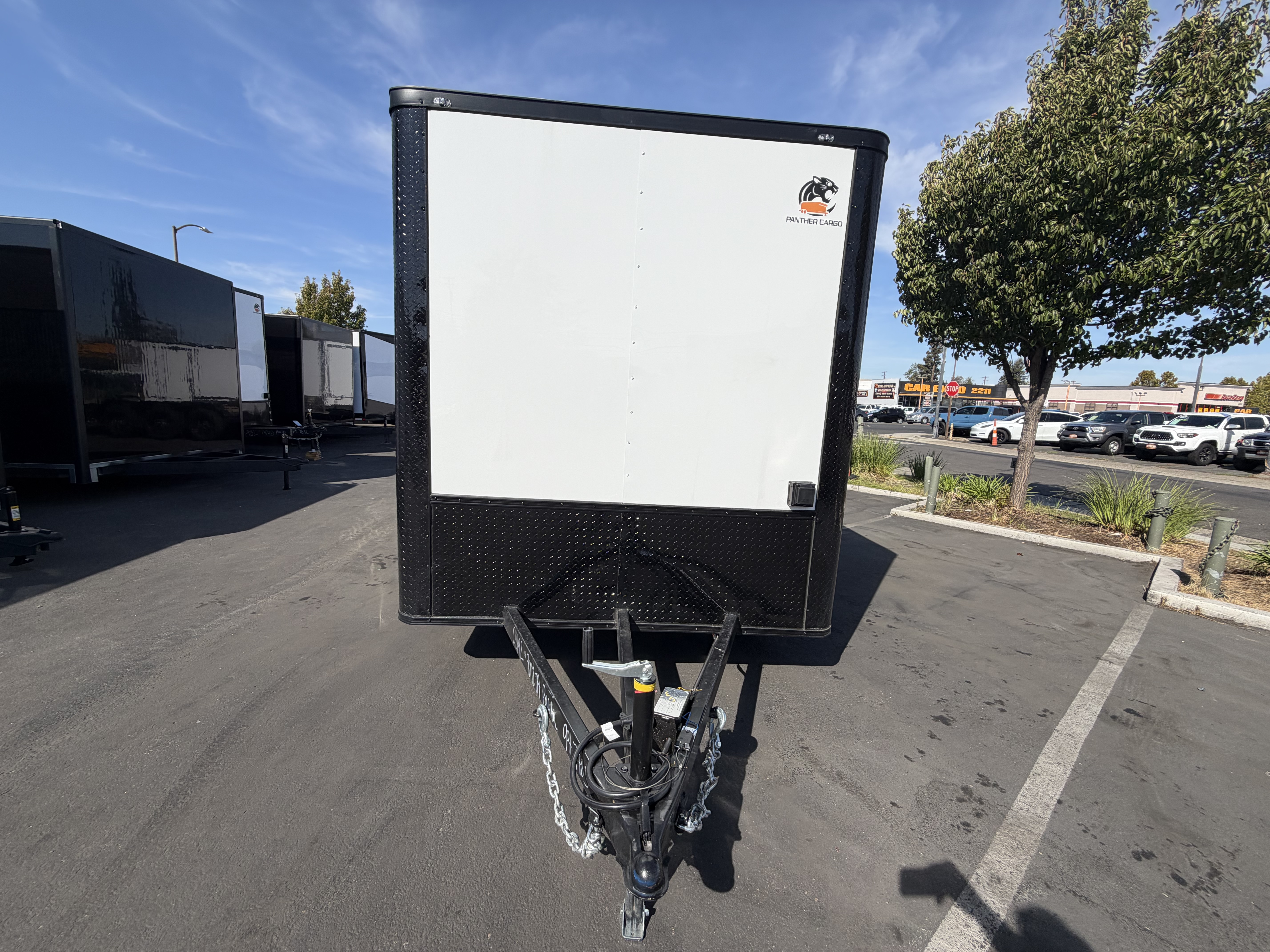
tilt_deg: -9.9
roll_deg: -2.2
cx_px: 635
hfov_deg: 102.1
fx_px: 514
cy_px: 476
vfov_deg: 85.7
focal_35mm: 14
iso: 20
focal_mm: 2.22
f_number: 2.2
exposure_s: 1/1235
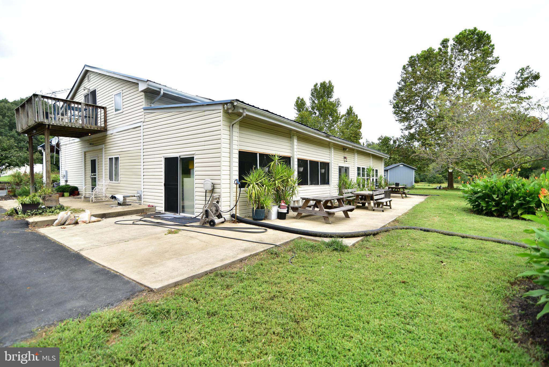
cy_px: 184
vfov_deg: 73.8
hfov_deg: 96.7
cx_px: 274
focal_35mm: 16
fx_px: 244
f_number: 2.8
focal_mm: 16
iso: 100
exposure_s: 1/640
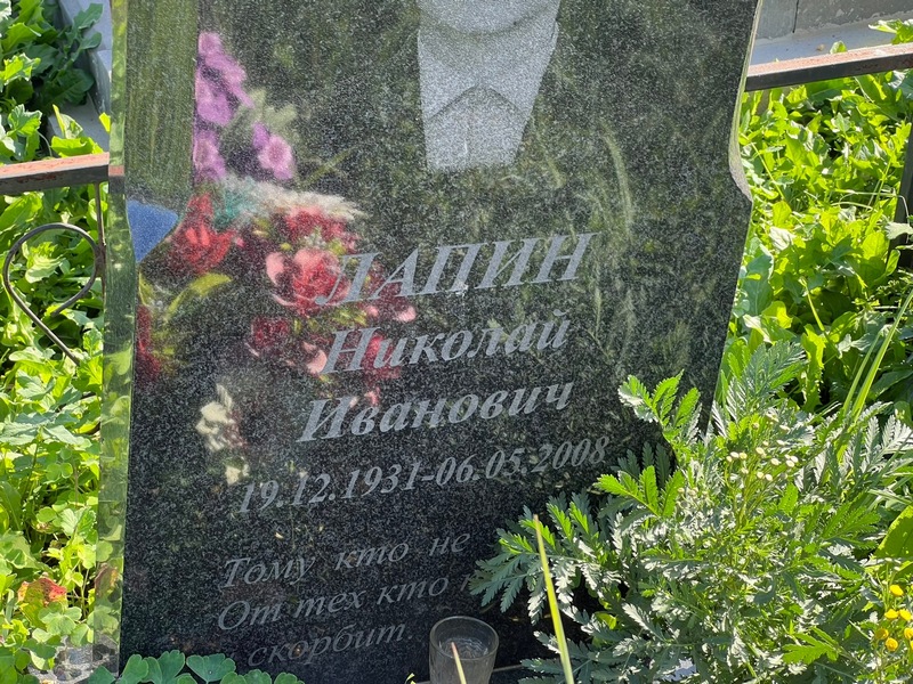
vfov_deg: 19.1
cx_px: 456
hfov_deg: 25.3
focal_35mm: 77
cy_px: 342
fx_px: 2031
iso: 32
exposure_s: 1/99
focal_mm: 9
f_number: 2.8
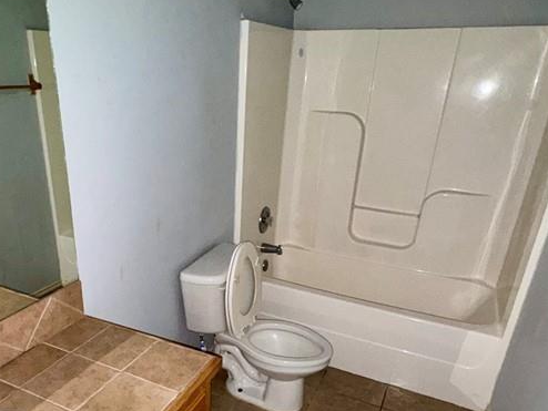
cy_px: 271
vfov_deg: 47.5
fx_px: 459
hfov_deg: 60.8
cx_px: 204
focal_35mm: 29
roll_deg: -1.4
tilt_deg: -25.9
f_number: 2.2
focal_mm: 2.22
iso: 250
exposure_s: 1/30
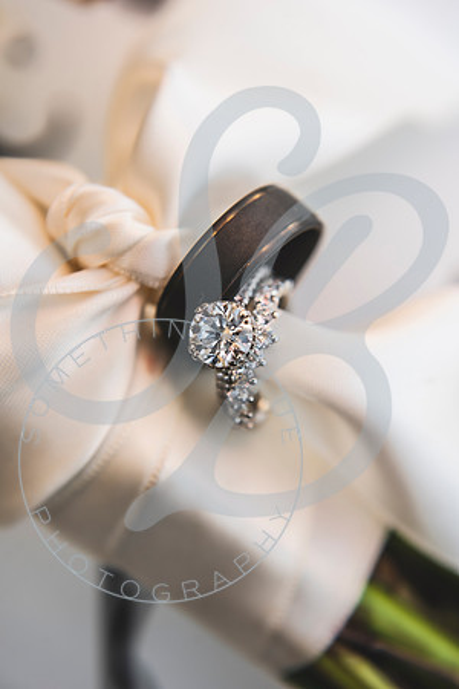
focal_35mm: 55
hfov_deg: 24.6
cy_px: 344
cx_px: 230
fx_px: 1052
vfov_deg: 36.2
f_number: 5.6
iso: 100
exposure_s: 1/250
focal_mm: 55
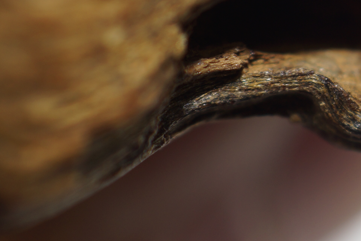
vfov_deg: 9.6
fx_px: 1414
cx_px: 525
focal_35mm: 141
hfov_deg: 13.8
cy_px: -39
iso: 100
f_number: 4
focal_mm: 30
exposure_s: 1/160
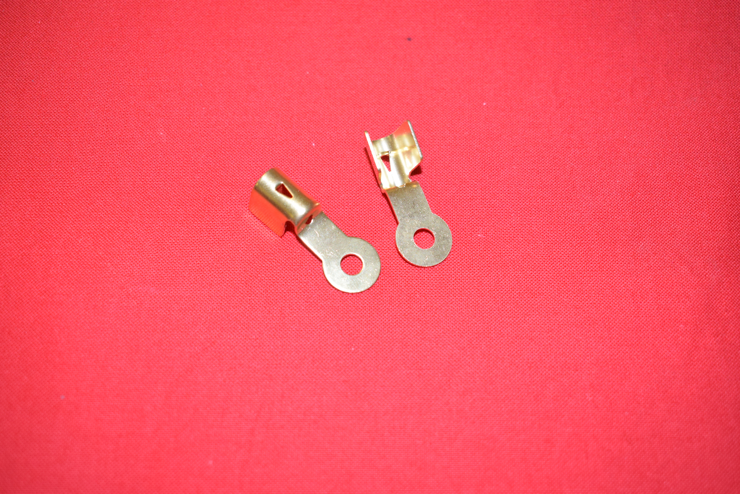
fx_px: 925
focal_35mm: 45
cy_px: 247
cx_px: 370
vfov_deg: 29.9
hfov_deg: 43.6
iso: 800
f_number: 5
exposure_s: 1/160
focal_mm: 30
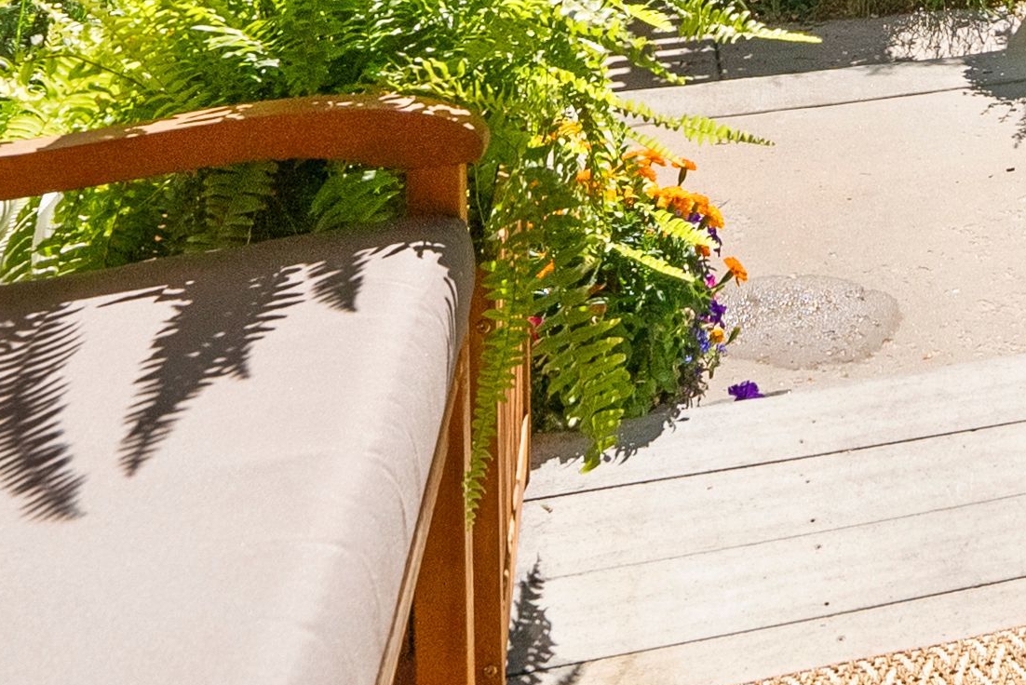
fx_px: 1426
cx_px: 1039
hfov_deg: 35.6
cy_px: -433
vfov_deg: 21.2
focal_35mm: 50
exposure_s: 1/160
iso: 250
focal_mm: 13
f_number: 9
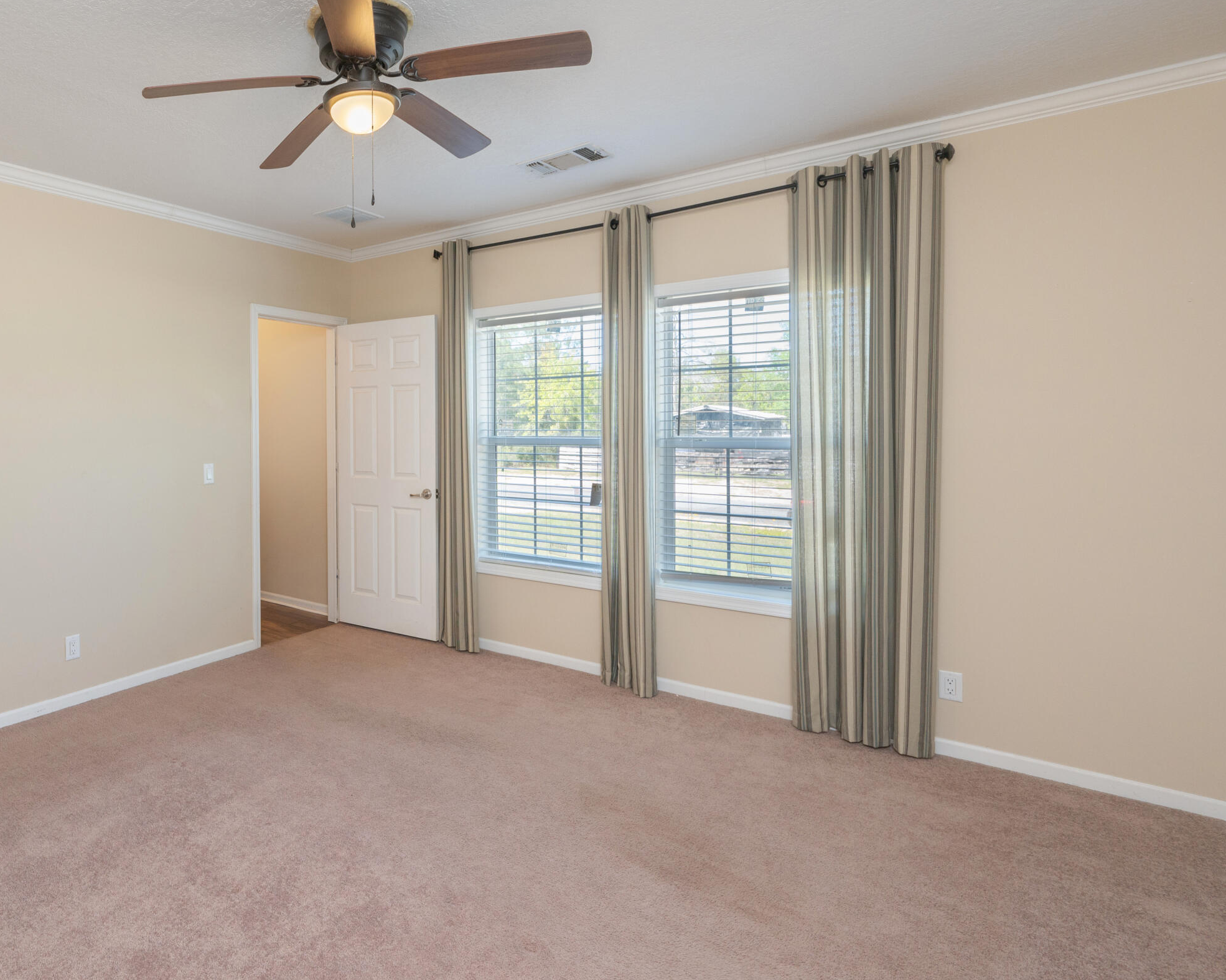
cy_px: 432
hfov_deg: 74.7
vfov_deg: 67.9
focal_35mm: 20
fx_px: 726
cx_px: 309
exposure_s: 1/25
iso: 640
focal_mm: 14
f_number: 9
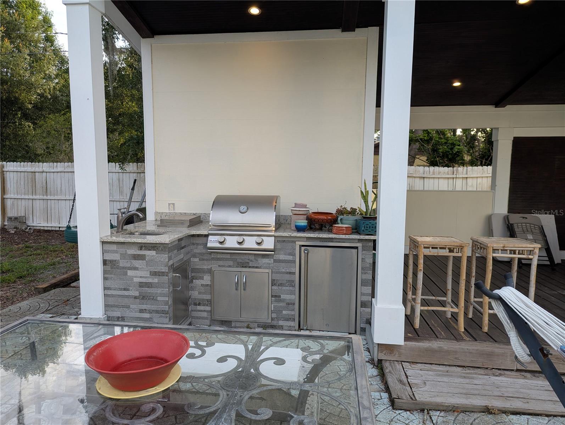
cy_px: 212
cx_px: 282
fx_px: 392
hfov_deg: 71.5
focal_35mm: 24
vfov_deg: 56.9
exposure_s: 1/320
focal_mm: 6.81
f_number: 1.85
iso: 43
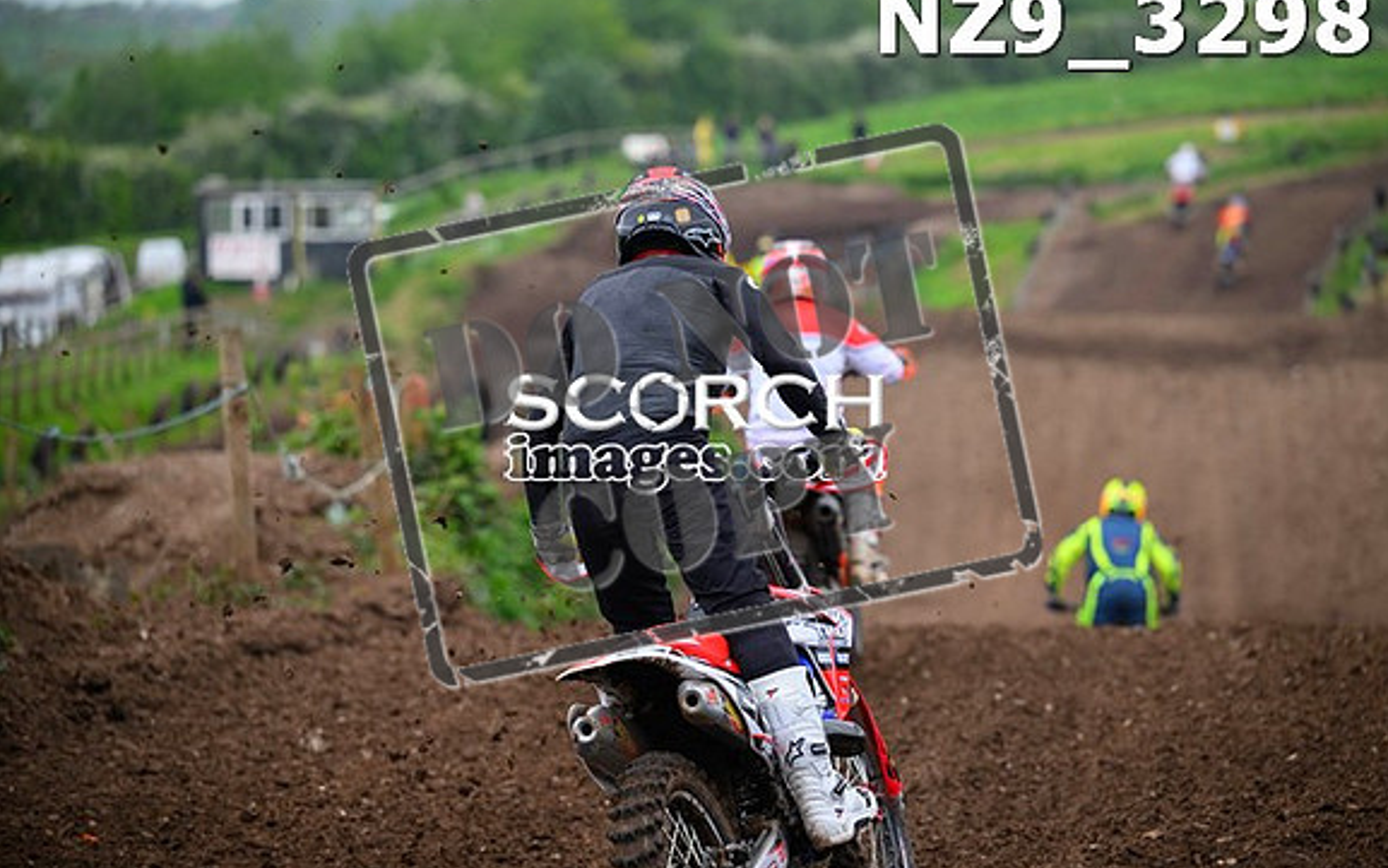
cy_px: 432
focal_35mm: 123
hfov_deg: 17.0
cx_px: 695
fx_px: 4654
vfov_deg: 10.7
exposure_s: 1/1250
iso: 160
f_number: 3.2
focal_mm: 120
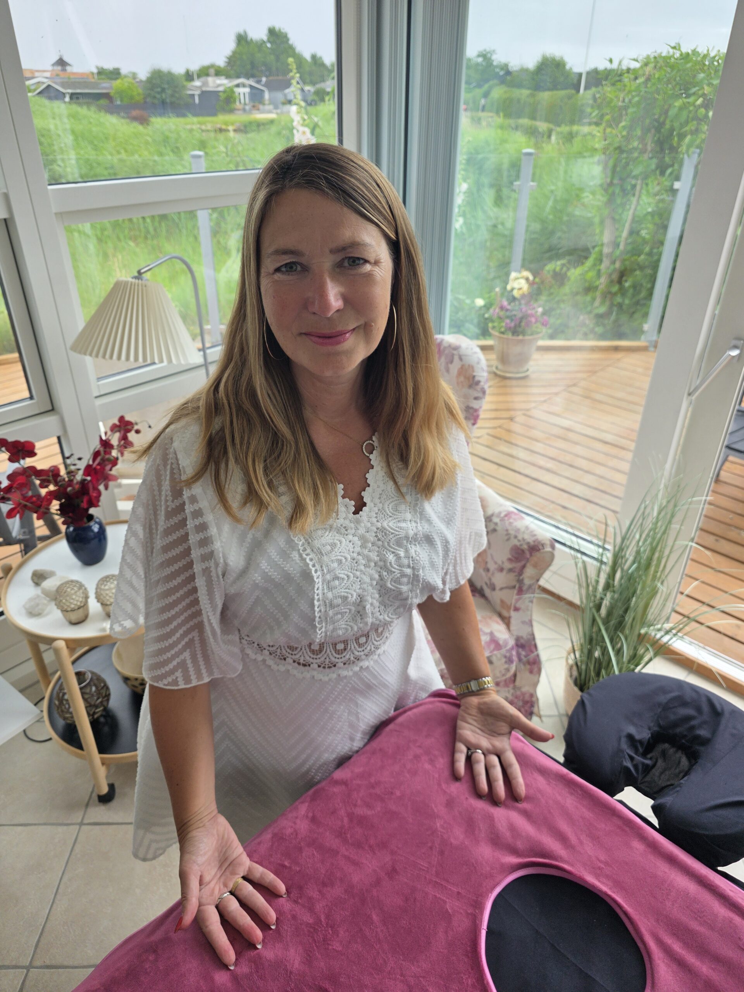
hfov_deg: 58.9
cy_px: 496
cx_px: 372
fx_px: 659
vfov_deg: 73.9
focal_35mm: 23
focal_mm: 6.3
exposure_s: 1/359
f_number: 1.7
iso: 32
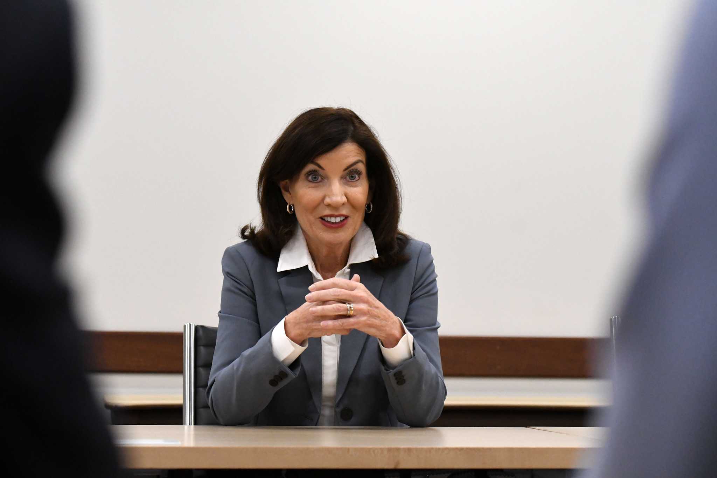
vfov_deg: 12.2
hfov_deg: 18.2
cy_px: 239
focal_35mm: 112
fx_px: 2240
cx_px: 358
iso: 5000
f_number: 4
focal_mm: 75
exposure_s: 1/400
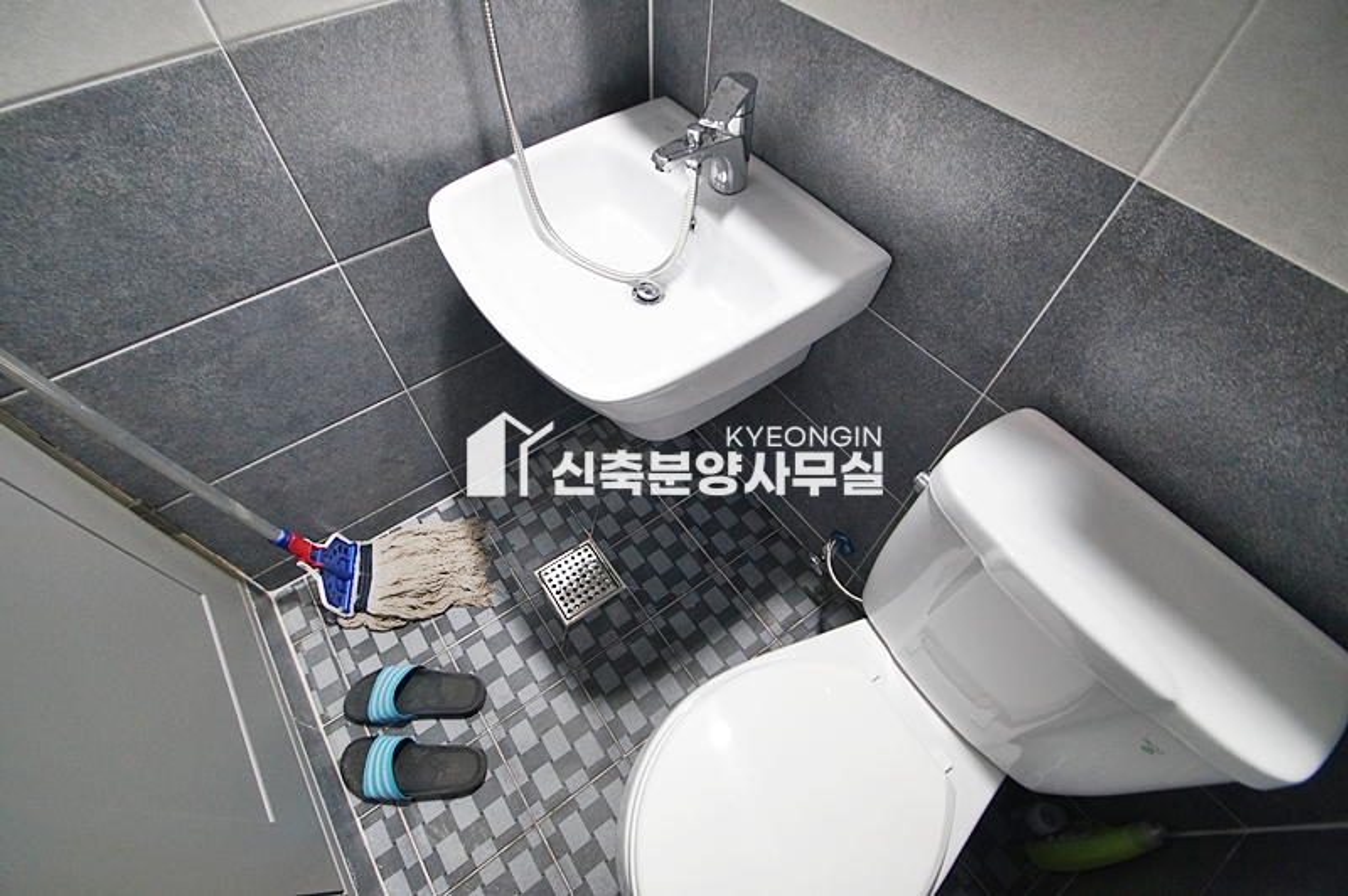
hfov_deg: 100.4
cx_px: 674
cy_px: 448
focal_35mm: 15
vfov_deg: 77.2
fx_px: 561
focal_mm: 10
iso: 800
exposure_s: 1/25
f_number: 4
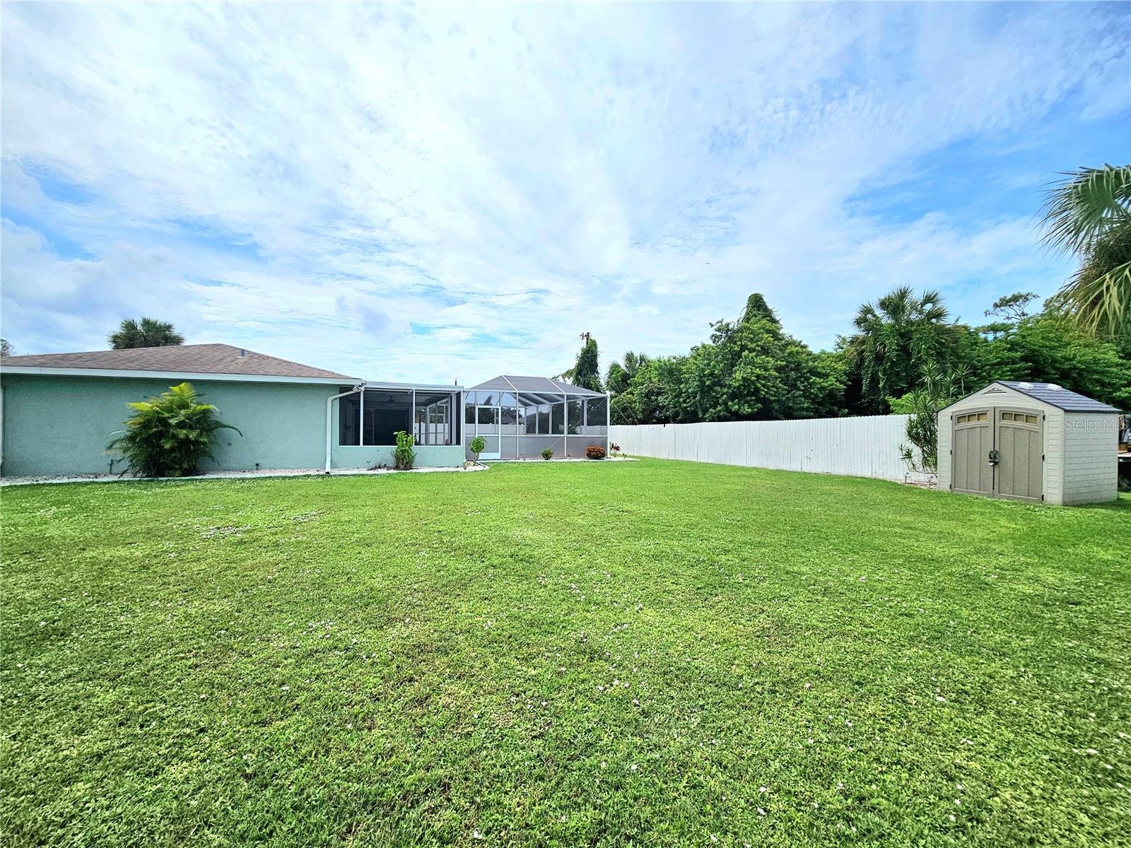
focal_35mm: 13
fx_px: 425
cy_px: 424
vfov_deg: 89.9
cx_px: 566
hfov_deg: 106.2
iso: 50
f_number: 2.2
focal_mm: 2.2
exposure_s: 1/10000
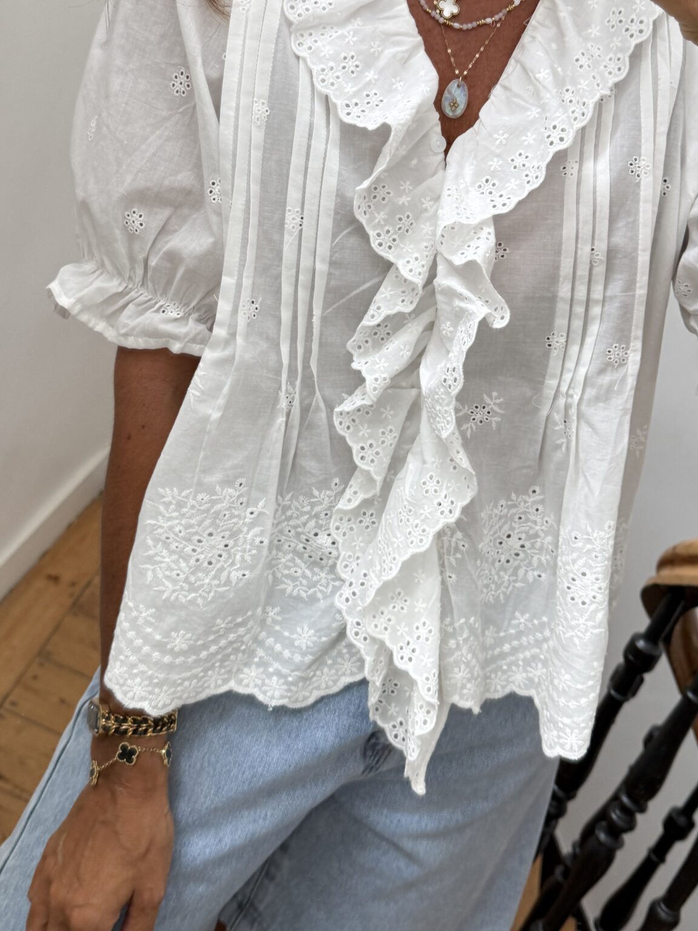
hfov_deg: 35.8
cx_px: 417
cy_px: 378
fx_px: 1075
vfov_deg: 46.6
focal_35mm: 40
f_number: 1.78
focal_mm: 6.76
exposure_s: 1/121
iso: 160
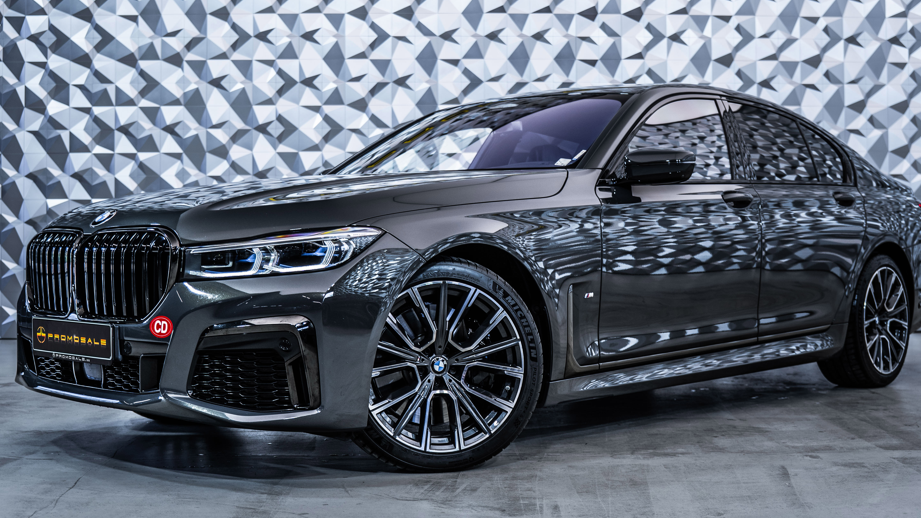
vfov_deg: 24.9
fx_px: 1172
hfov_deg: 42.9
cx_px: 477
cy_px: 212
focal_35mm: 48
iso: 125
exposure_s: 1/40
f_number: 2.8
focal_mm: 35
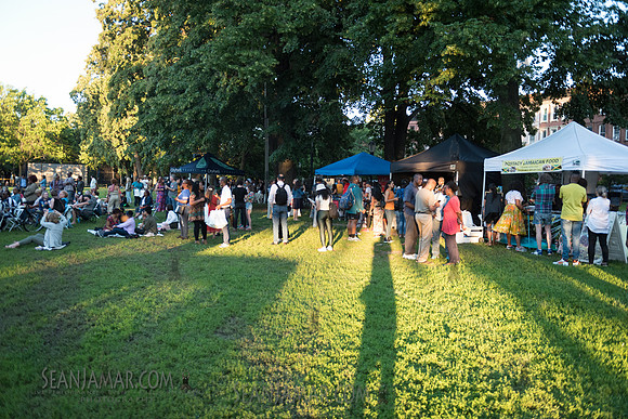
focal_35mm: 29
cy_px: 210
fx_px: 506
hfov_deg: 63.6
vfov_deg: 45.0
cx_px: 314
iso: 800
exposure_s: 1/640
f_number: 3.2
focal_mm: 29
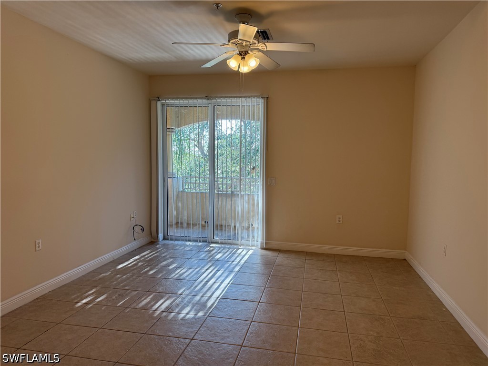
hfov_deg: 71.6
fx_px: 338
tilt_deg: -3.9
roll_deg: -0.7
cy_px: 183
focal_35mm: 24
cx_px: 244
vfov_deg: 56.8
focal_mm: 6.76
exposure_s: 1/238
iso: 125
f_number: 1.78
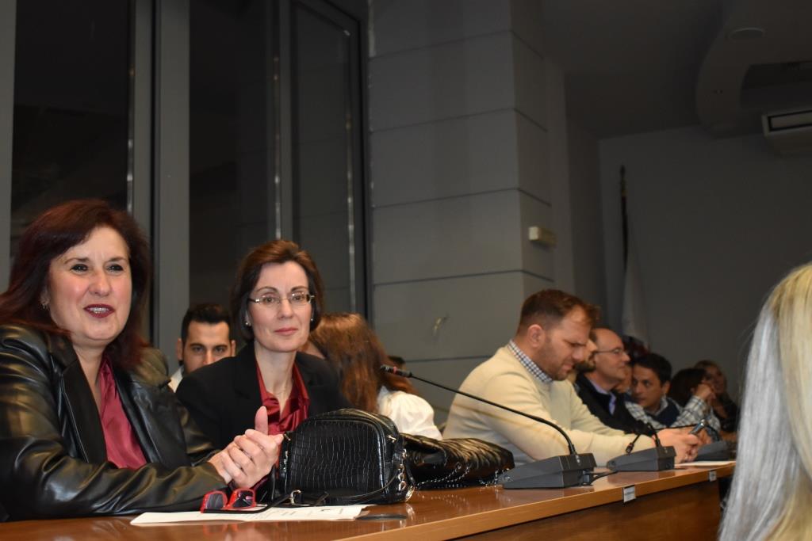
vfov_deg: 28.1
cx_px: 406
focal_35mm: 48
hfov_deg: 41.1
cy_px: 270
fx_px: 1083
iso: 1600
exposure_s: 1/100
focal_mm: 32
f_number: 4.5
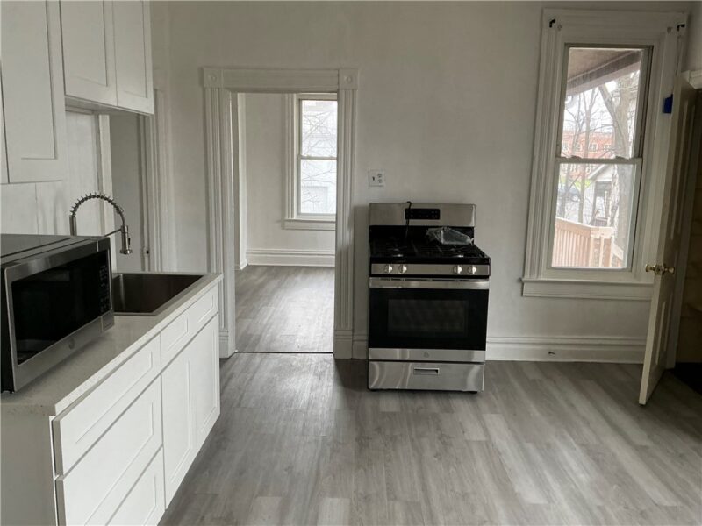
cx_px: 351
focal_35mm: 28
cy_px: 263
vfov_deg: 49.7
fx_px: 568
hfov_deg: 63.4
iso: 160
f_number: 1.8
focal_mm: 3
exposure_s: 1/60
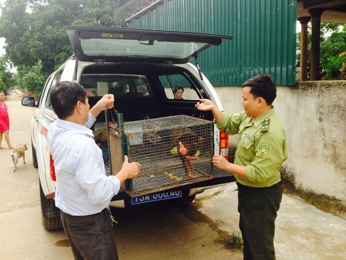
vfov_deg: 40.7
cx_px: 173
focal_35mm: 35
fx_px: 350
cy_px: 130
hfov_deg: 52.6
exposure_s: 1/243
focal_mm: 4.28
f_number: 2.4
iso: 50
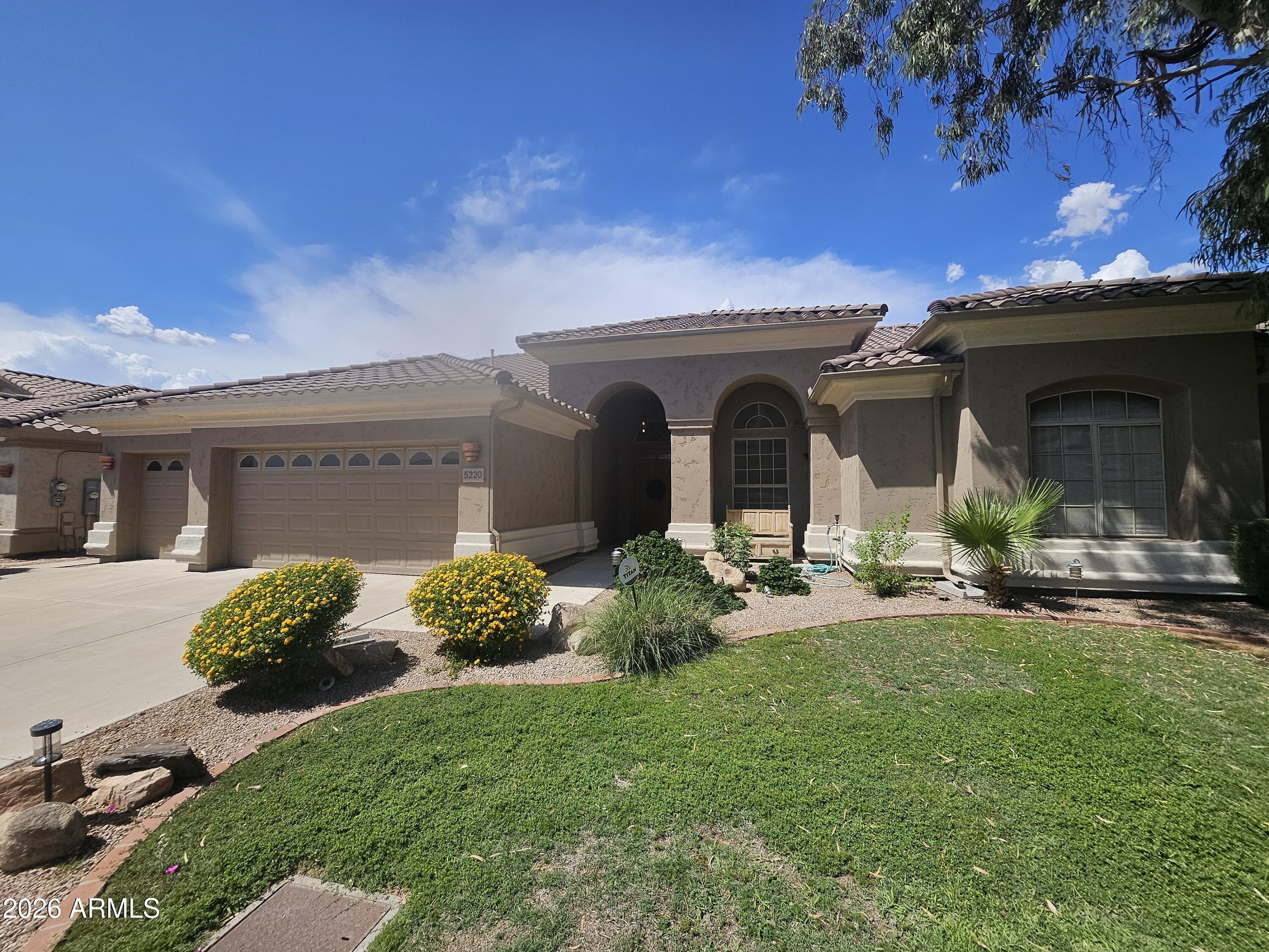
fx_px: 477
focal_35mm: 13
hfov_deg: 106.2
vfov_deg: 89.9
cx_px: 634
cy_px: 476
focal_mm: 1.7
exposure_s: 1/1756
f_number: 2.2
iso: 32
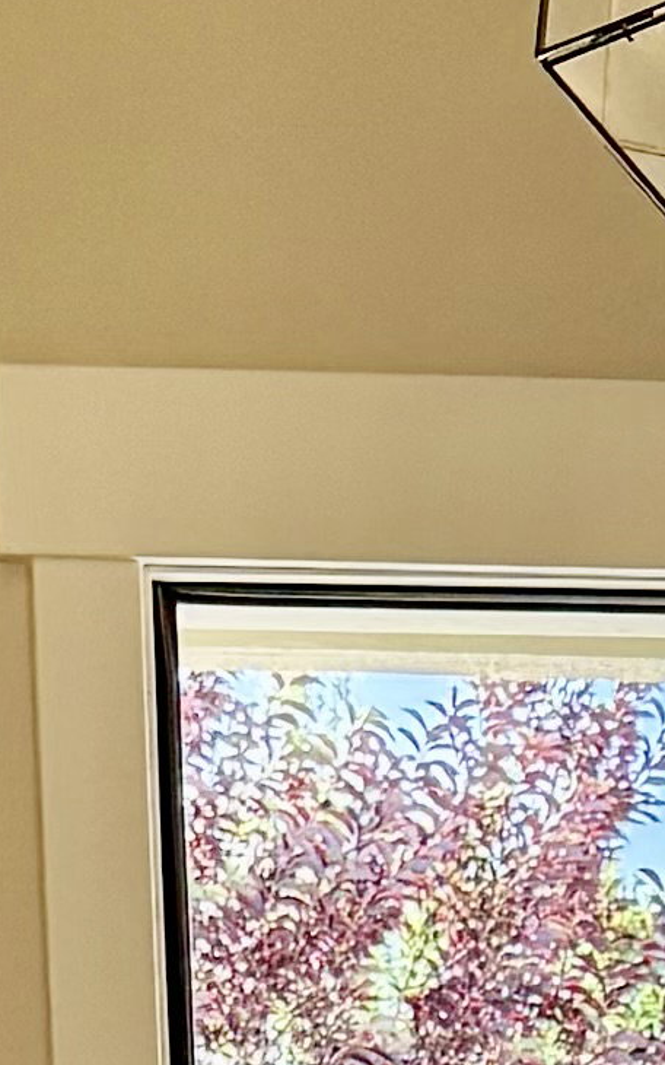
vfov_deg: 9.4
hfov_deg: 6.4
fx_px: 5773
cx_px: 1294
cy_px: 2584
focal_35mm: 199
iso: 100
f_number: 1.78
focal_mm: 6.76
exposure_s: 1/584
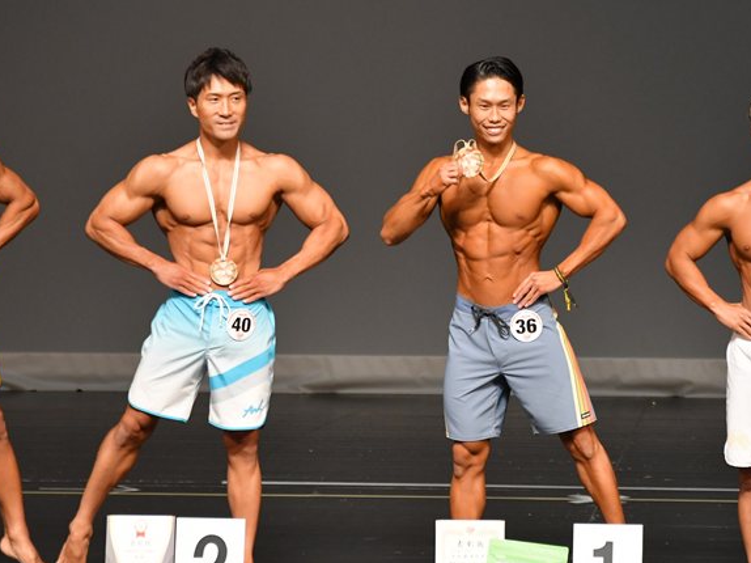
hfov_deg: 4.8
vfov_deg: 3.6
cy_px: 306
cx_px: 470
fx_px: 8870
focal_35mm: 409
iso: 2500
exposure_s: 1/400
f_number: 5.6
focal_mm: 210
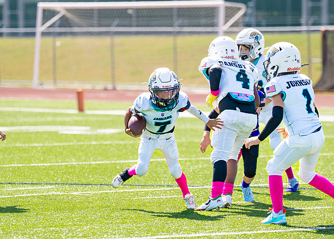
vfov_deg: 5.5
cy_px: 126
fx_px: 2490
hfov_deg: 7.7
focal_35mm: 263
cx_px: 170
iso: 100
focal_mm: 145
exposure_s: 1/1250
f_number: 2.8
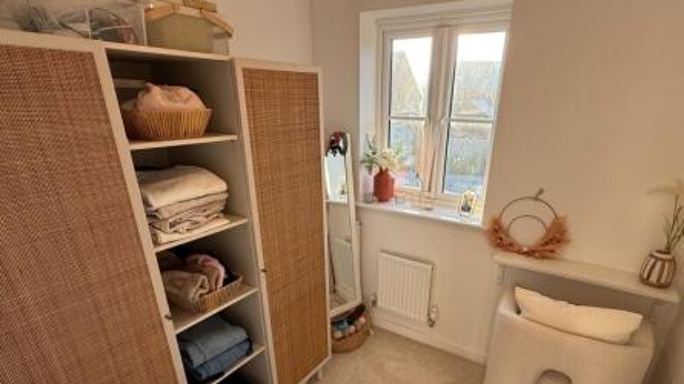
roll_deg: -0.9
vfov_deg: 54.9
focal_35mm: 20
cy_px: 250
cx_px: 371
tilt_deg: -22.7
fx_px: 363
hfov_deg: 86.4
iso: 64
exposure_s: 1/116
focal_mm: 2.22
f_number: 2.2
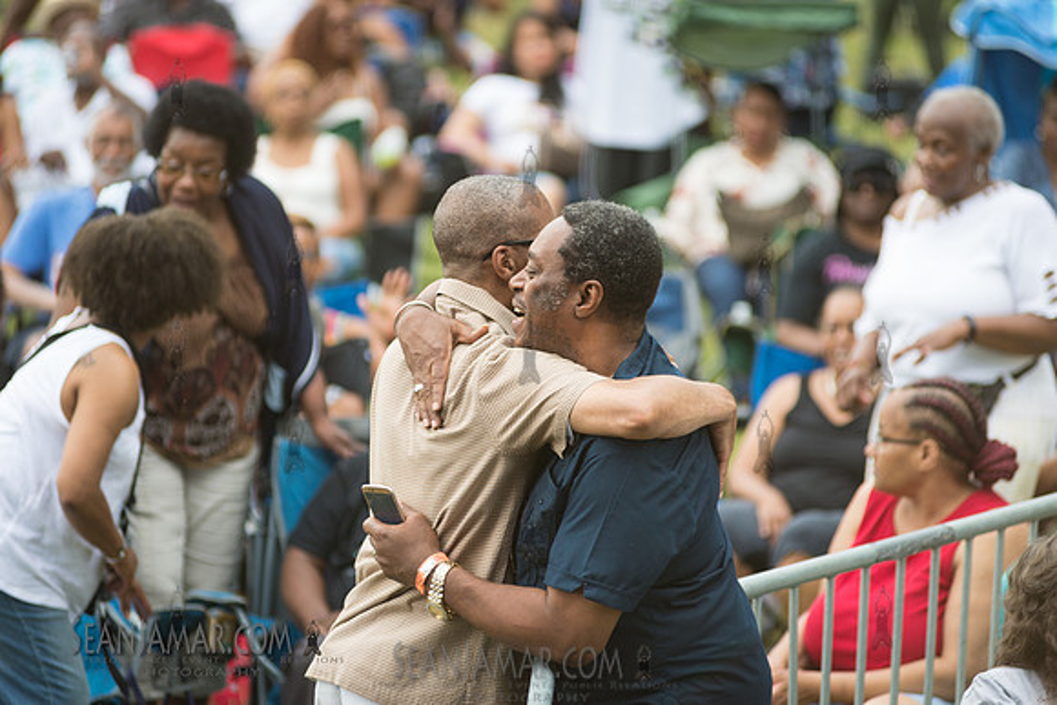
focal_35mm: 200
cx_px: 528
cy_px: 352
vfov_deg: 6.9
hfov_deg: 10.3
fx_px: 5873
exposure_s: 1/200
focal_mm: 200
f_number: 4
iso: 640
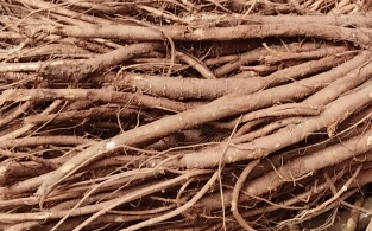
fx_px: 952
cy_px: 102
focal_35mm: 94
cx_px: 263
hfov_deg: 22.0
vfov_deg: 13.9
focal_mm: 4.95
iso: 238
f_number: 1.9
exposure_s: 1/100
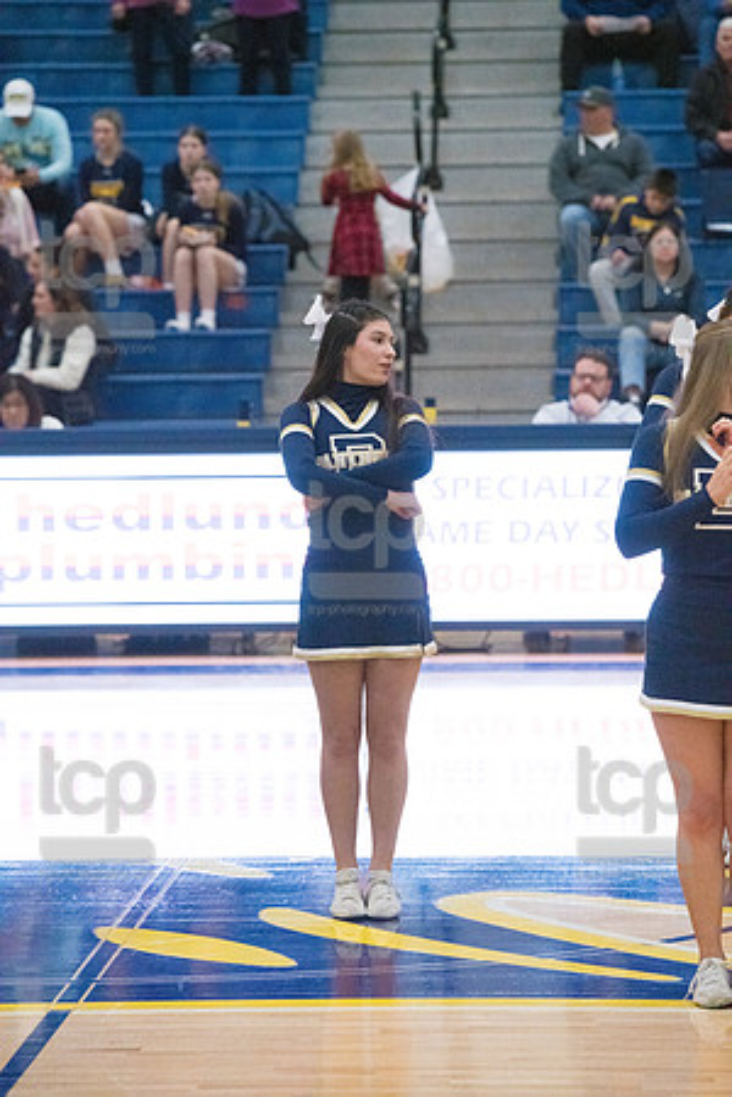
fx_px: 5185
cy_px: 548
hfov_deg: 8.1
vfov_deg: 12.1
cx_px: 366
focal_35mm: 170
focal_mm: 170
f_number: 5
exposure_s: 1/1000
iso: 8000
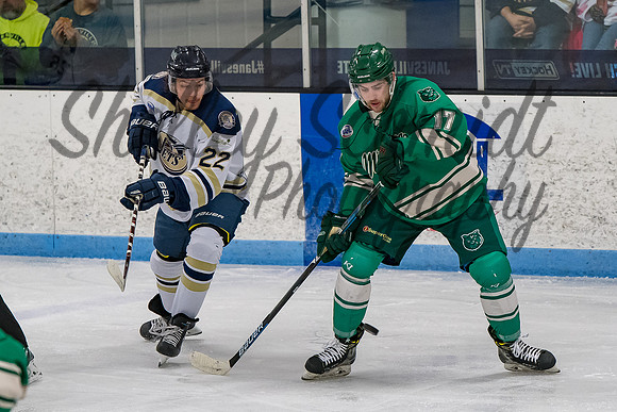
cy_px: 142
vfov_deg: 4.2
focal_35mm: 331
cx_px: 402
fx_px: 5676
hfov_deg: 6.2
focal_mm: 155
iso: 2000
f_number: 4
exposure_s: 1/800
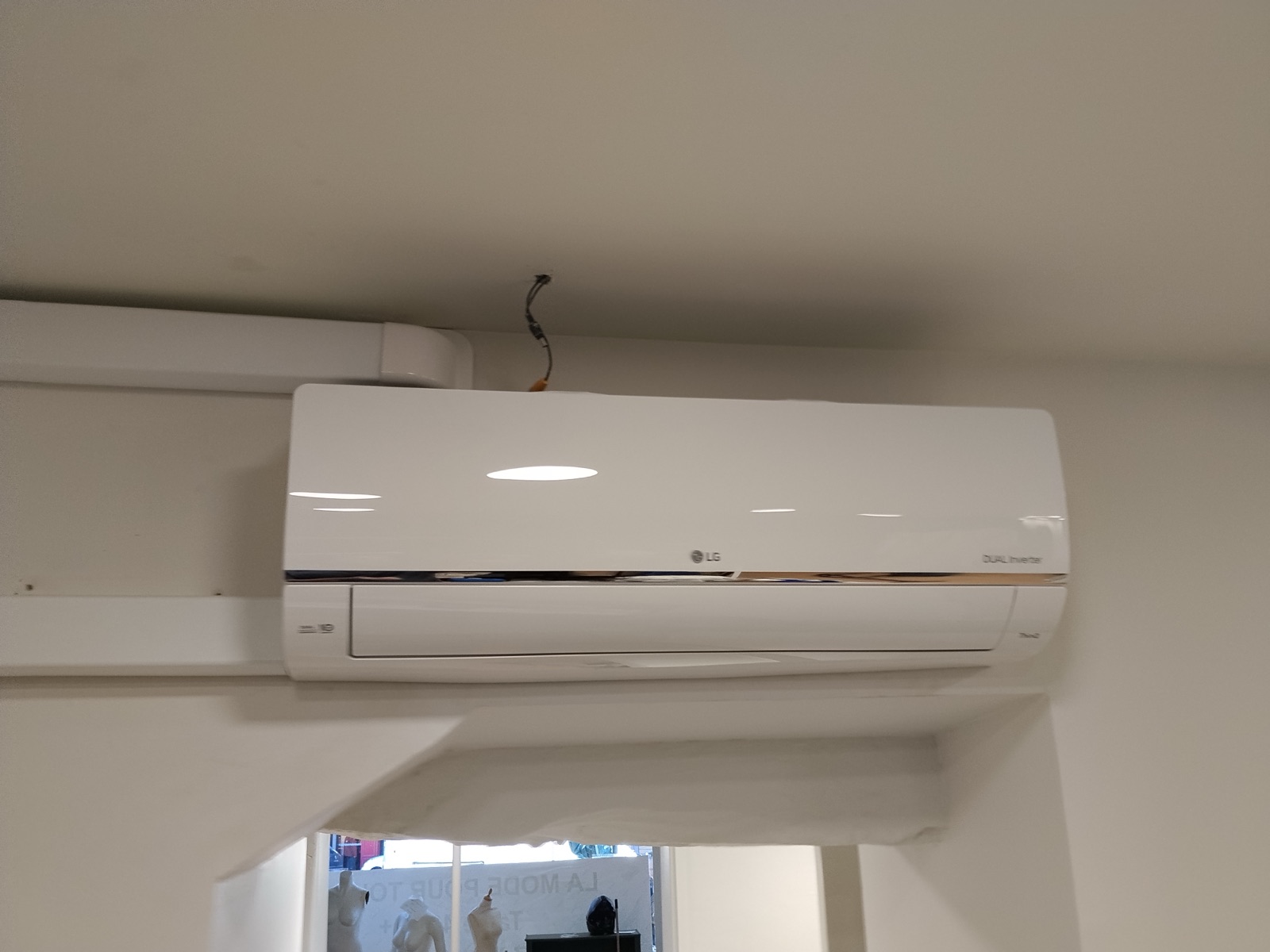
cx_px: 635
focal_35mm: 29
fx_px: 1064
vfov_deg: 48.2
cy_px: 476
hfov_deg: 61.7
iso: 64
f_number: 1.8
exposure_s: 1/50
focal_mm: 4.22
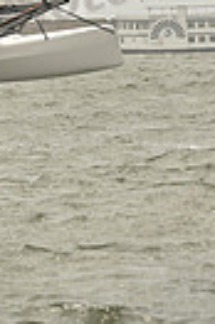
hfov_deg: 1.5
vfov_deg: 2.2
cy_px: -369
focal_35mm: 929
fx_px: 8344
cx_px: -150
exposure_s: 1/1000
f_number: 9
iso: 320
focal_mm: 210
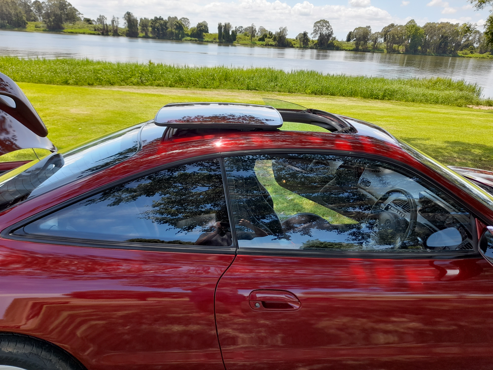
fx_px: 356
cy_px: 185
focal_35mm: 25
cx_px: 246
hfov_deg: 69.4
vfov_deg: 54.9
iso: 20
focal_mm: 4.6
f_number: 2
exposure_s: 1/185
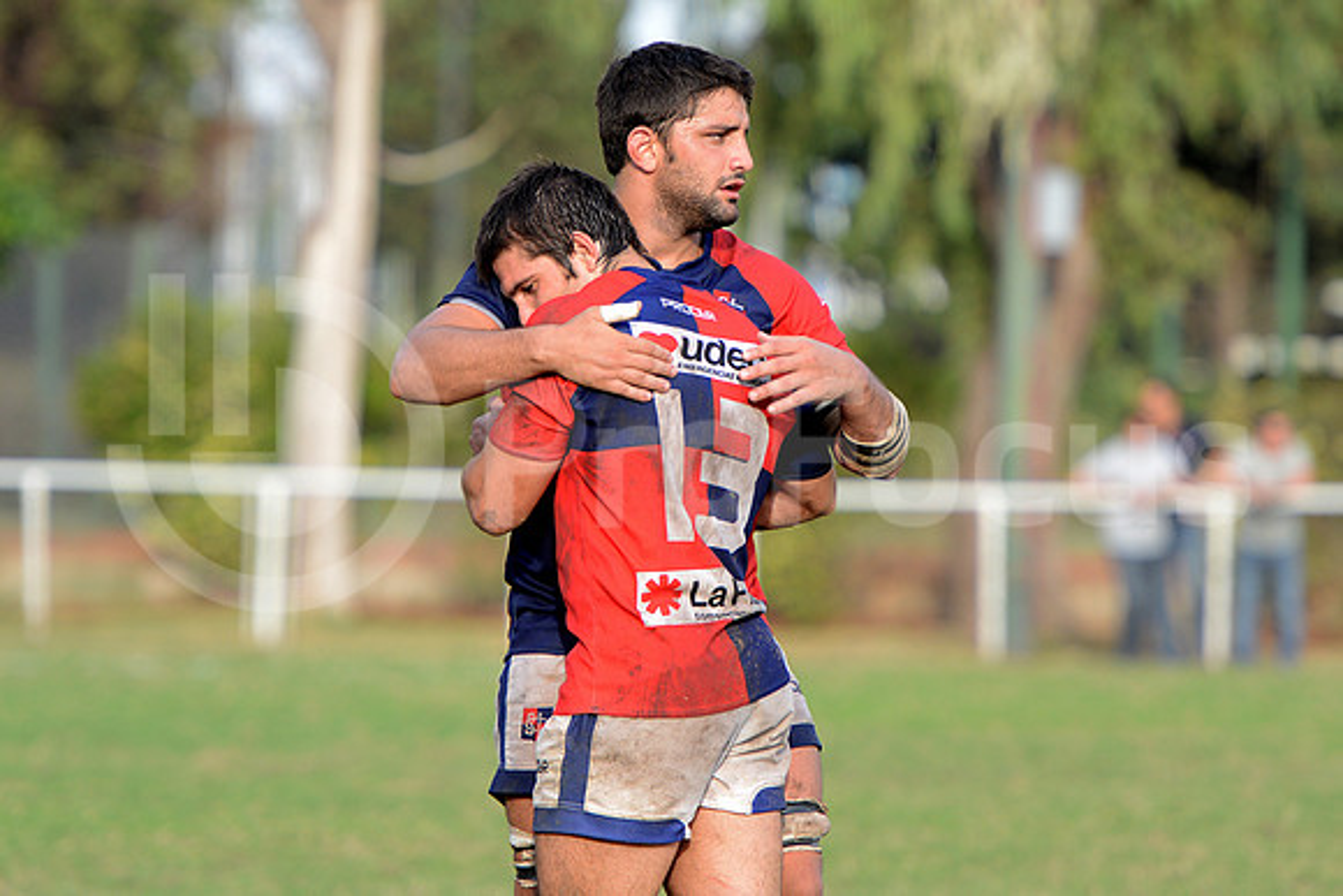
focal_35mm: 240
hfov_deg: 8.6
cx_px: 672
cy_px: 448
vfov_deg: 5.7
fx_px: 8955
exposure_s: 1/640
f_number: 4
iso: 640
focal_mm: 240
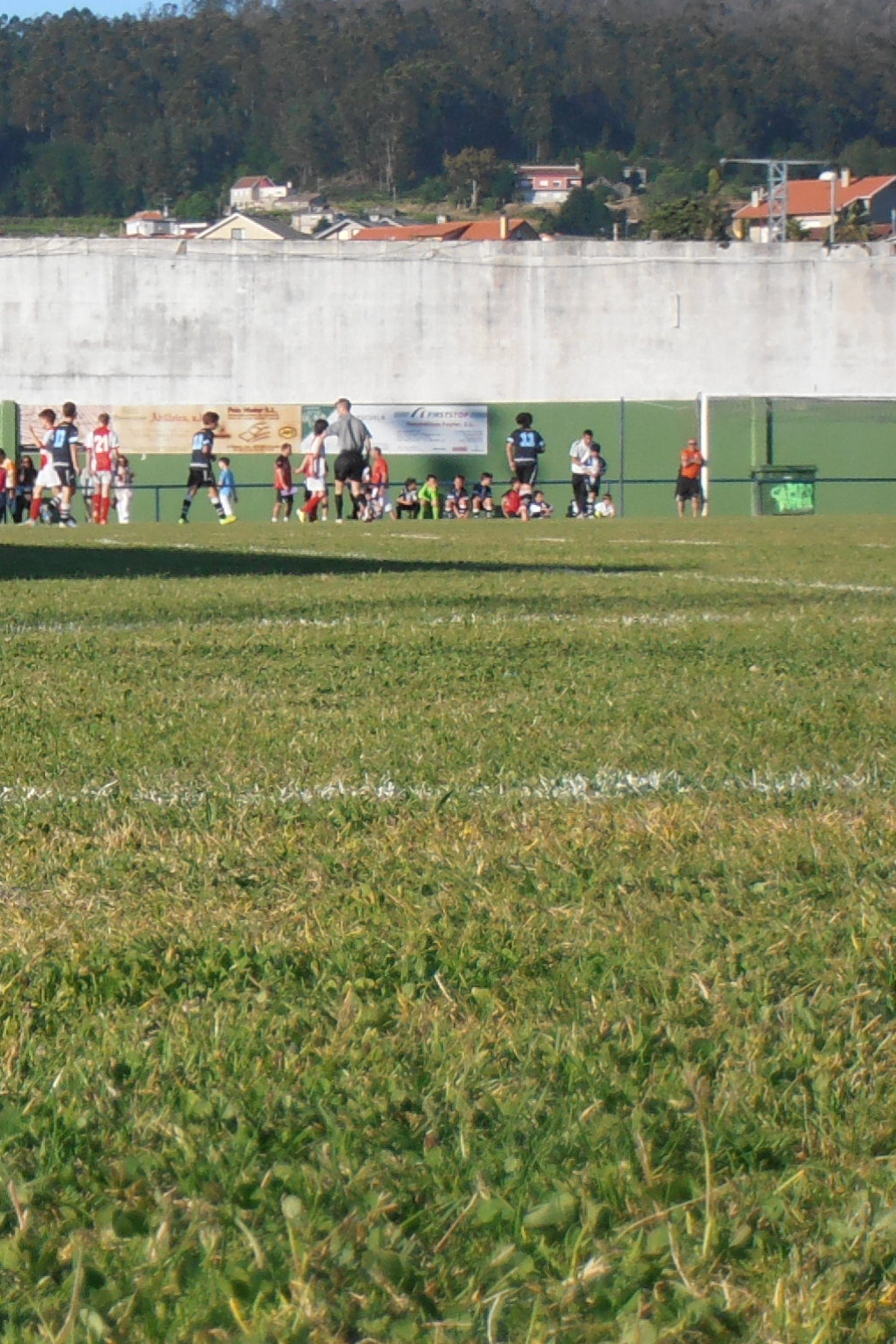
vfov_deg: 13.2
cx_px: 11
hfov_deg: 8.8
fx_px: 5785
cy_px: 668
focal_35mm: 155
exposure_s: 1/1250
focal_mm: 19.64
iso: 250
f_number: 5.5
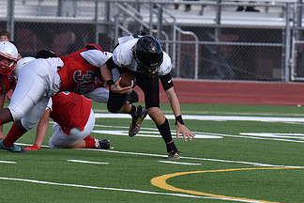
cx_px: 122
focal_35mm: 573
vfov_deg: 2.4
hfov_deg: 3.6
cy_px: 47
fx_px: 4838
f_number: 8
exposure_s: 1/3200
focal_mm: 320
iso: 1250
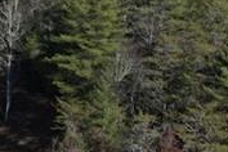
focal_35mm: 127
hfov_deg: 13.7
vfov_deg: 10.5
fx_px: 804
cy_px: -67
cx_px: -228
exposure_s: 1/1600
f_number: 2.8
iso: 110
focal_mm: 8.38
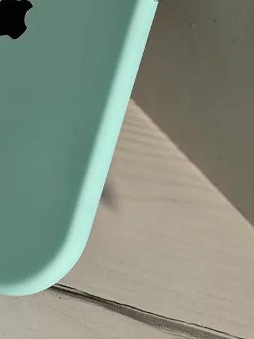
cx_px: 253
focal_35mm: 193
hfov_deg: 7.7
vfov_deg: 10.2
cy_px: -20
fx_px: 1889
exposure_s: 1/1014
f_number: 2.8
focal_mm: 9
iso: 25
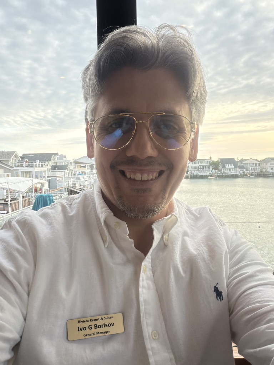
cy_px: 182
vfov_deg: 60.0
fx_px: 317
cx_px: 137
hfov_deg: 46.8
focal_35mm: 30
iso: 80
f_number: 1.9
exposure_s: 1/160
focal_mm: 2.71
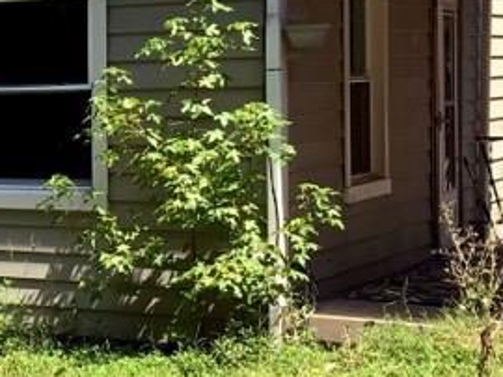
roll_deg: +1.4
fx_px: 1597
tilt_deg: -2.6
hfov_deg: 16.3
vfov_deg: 13.4
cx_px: -263
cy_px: 157
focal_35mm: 110
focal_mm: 4.15
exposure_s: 1/686
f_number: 2.2
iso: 25
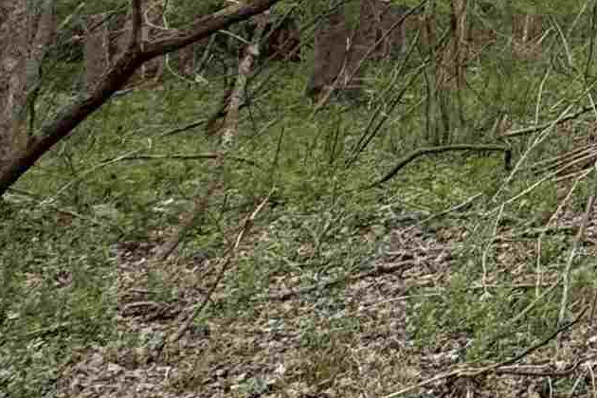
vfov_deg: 15.6
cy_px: -380
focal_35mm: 71
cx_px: 1209
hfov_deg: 18.3
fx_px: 1177
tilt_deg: +12.0
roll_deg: +0.4
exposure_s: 1/418
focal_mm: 2.22
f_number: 2.2
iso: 40
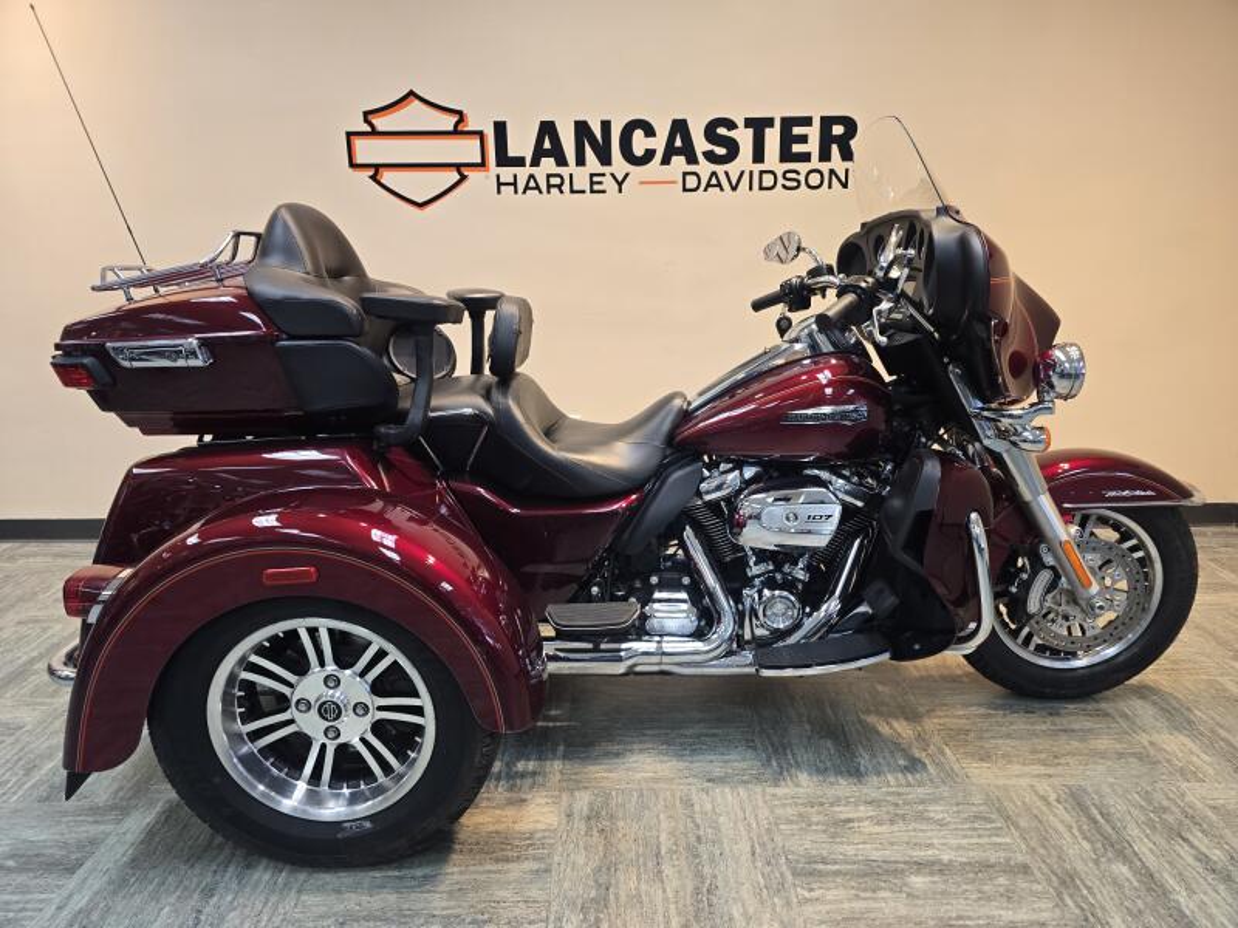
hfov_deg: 73.9
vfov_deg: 58.9
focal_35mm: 23
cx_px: 619
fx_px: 823
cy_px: 464
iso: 200
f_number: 1.7
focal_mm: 6.3
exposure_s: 1/120
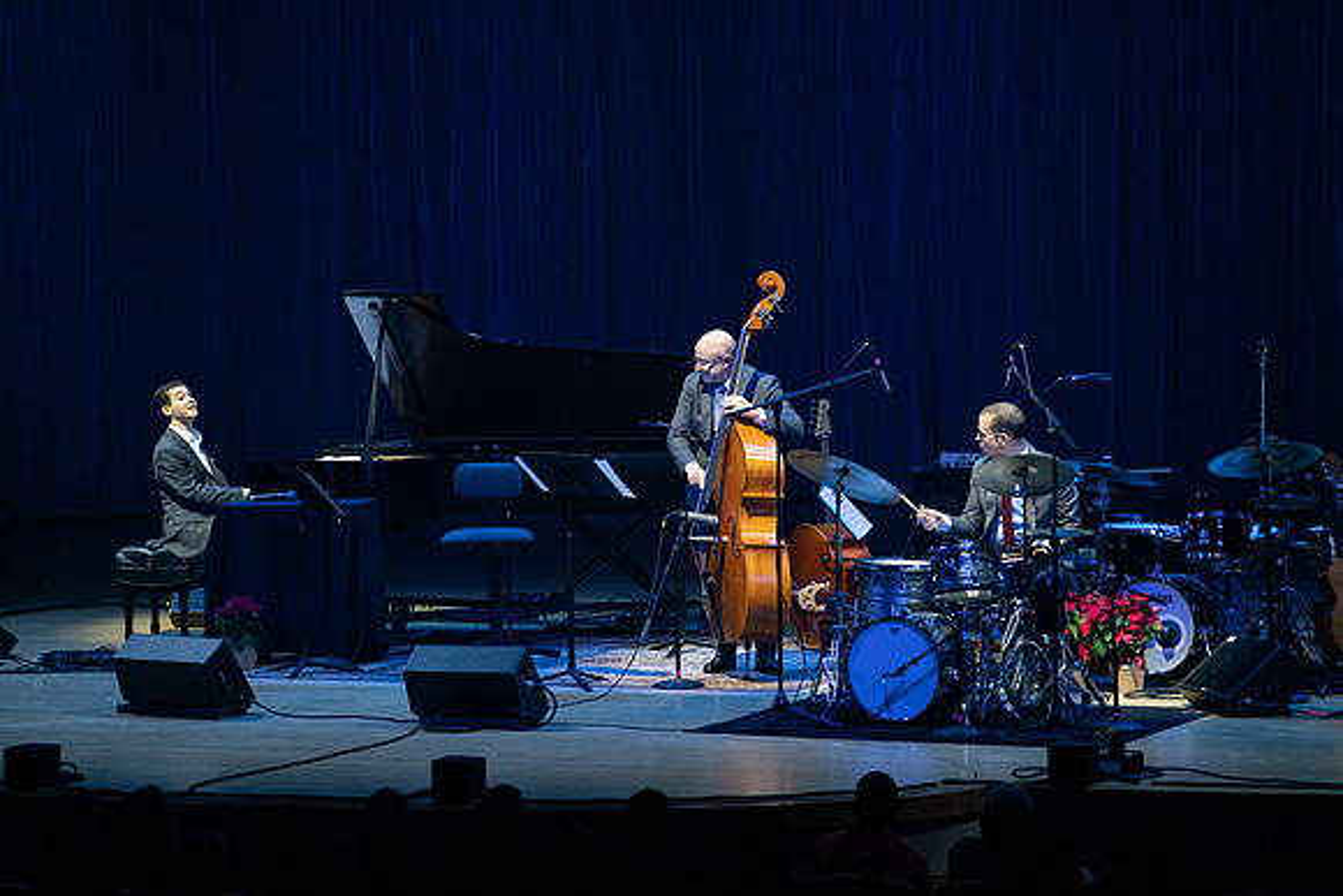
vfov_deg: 9.1
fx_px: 5634
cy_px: 448
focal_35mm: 151
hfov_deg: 13.6
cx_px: 672
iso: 2500
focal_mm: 151
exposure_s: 1/250
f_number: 7.1
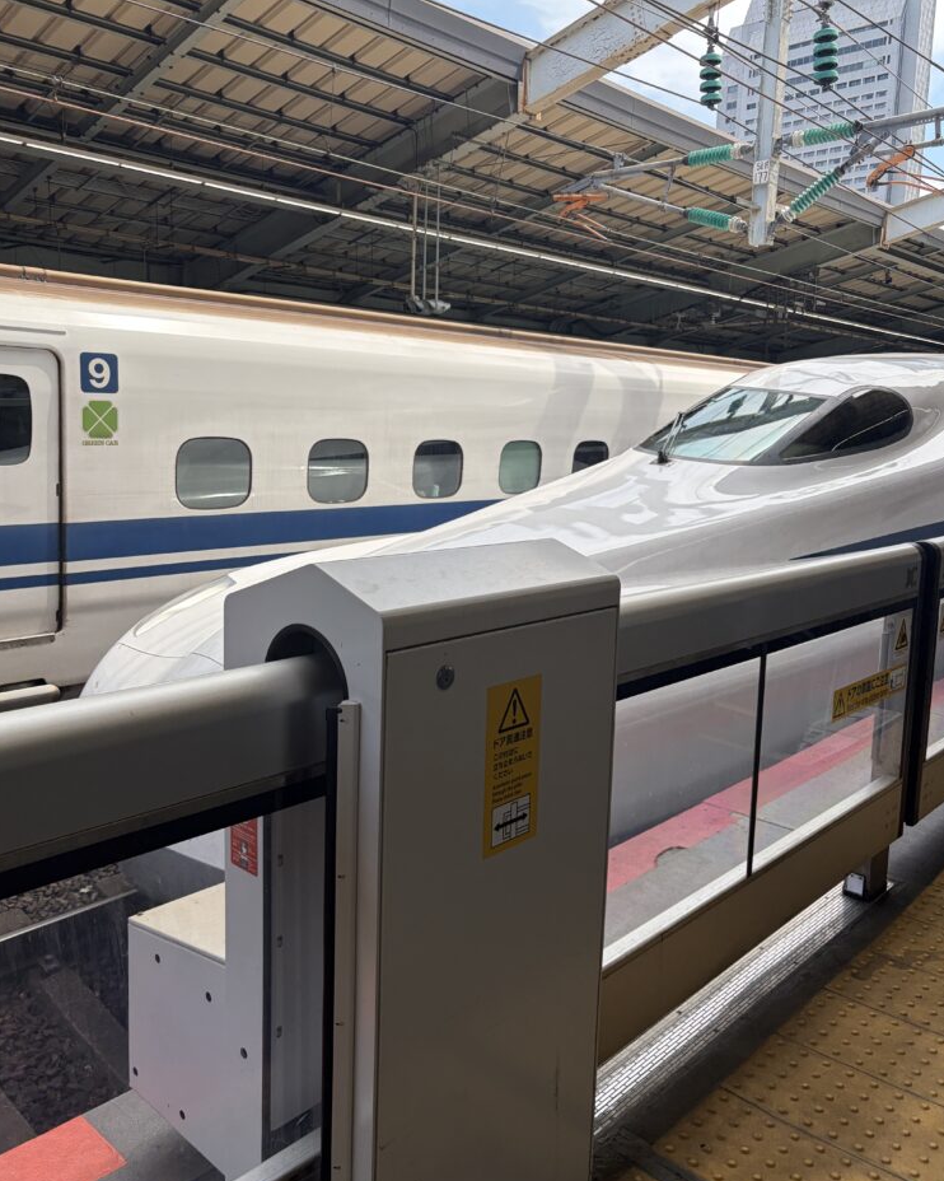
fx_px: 978
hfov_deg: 51.5
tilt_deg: -6.5
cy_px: 568
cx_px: 464
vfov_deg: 62.2
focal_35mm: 28
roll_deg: -1.9
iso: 50
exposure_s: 1/791
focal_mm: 5.96
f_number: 1.6
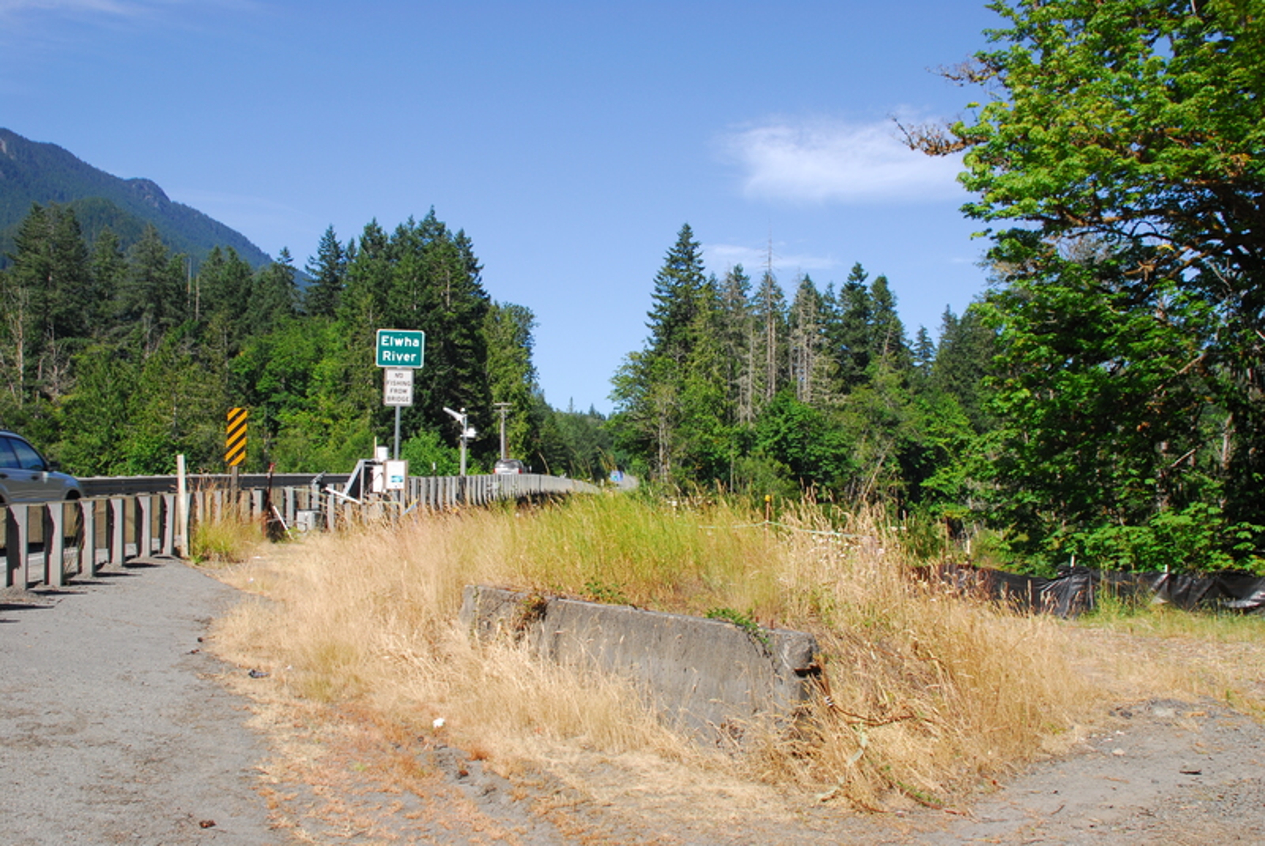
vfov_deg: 40.0
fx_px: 1161
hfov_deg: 57.2
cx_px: 632
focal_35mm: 33
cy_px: 423
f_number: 8
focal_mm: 22
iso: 160
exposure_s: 1/200
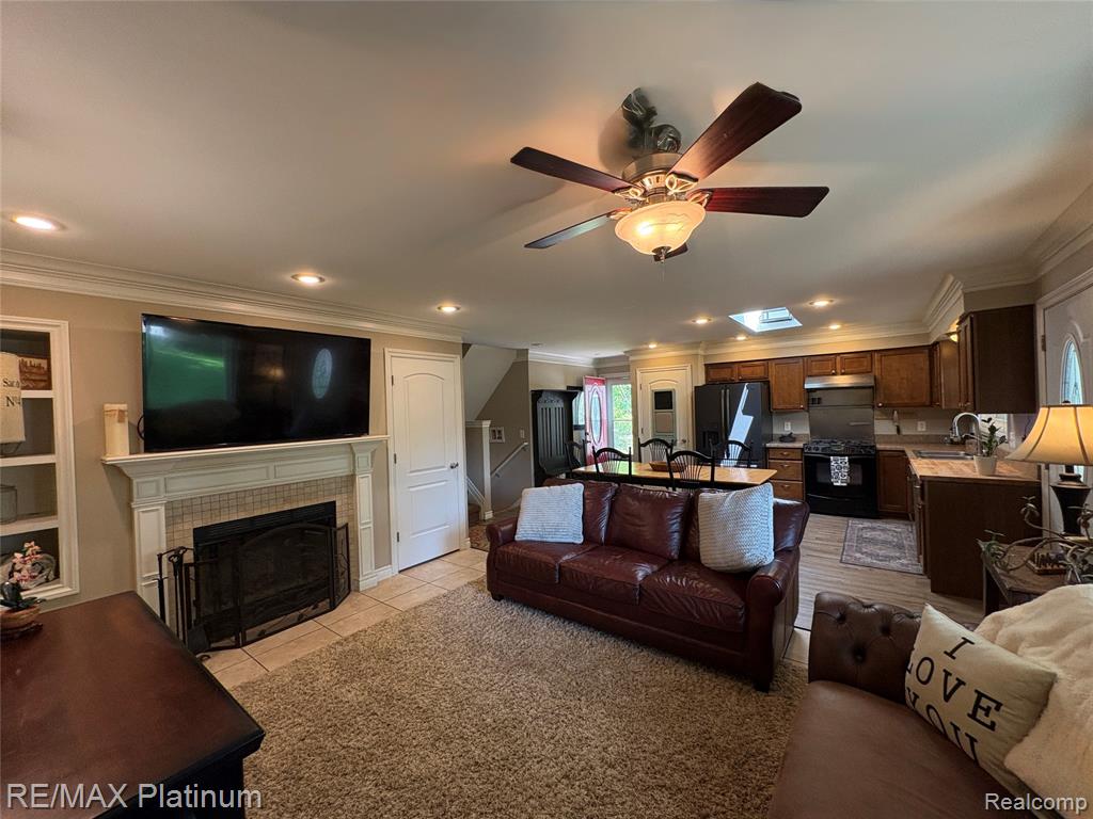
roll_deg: +2.0
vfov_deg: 85.7
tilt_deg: +0.2
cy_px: 410
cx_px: 546
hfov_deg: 102.1
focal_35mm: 14
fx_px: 442
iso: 320
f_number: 2.2
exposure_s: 1/120
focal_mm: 2.22
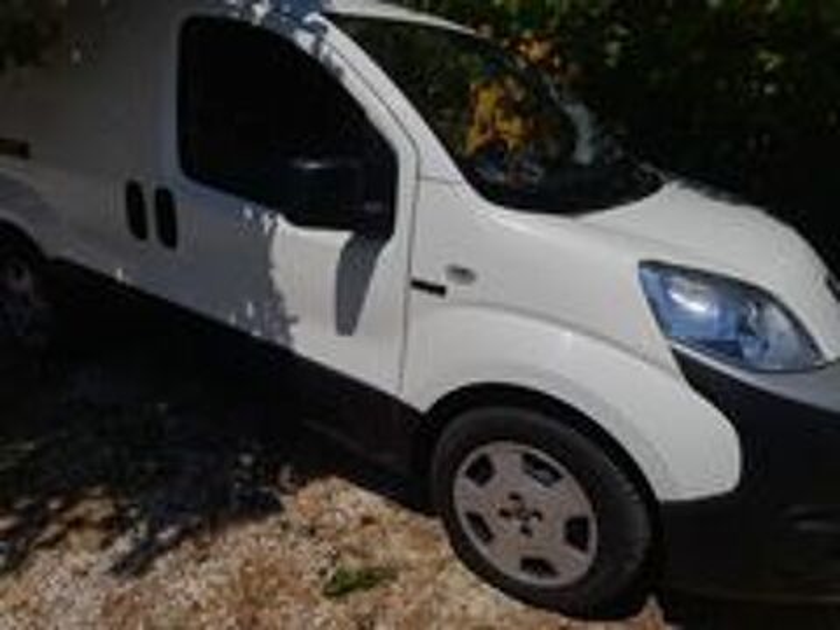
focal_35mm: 25
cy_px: 315
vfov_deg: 54.9
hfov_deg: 69.4
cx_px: 420
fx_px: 607
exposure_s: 1/2674
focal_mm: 4.6
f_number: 2
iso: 20
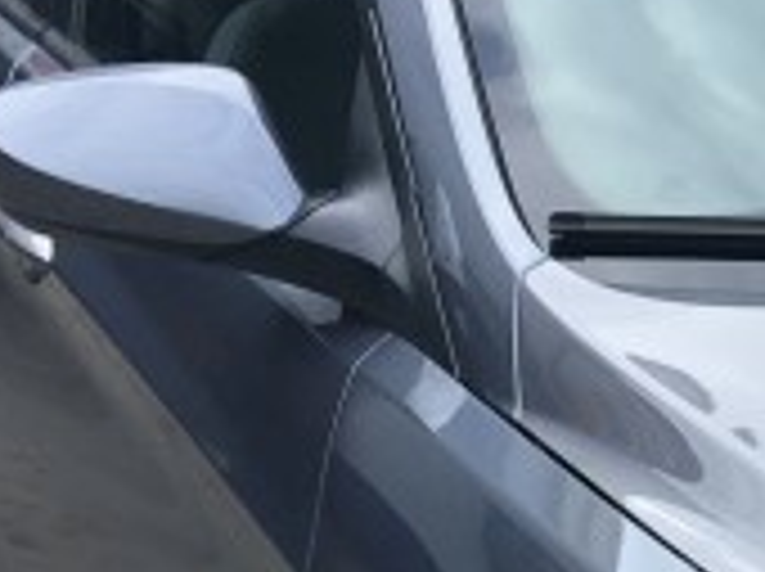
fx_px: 3862
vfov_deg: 8.4
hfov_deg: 10.6
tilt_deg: -17.4
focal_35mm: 175
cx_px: 1418
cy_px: 581
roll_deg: +1.9
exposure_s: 1/712
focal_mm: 4.15
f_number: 2.2
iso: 25
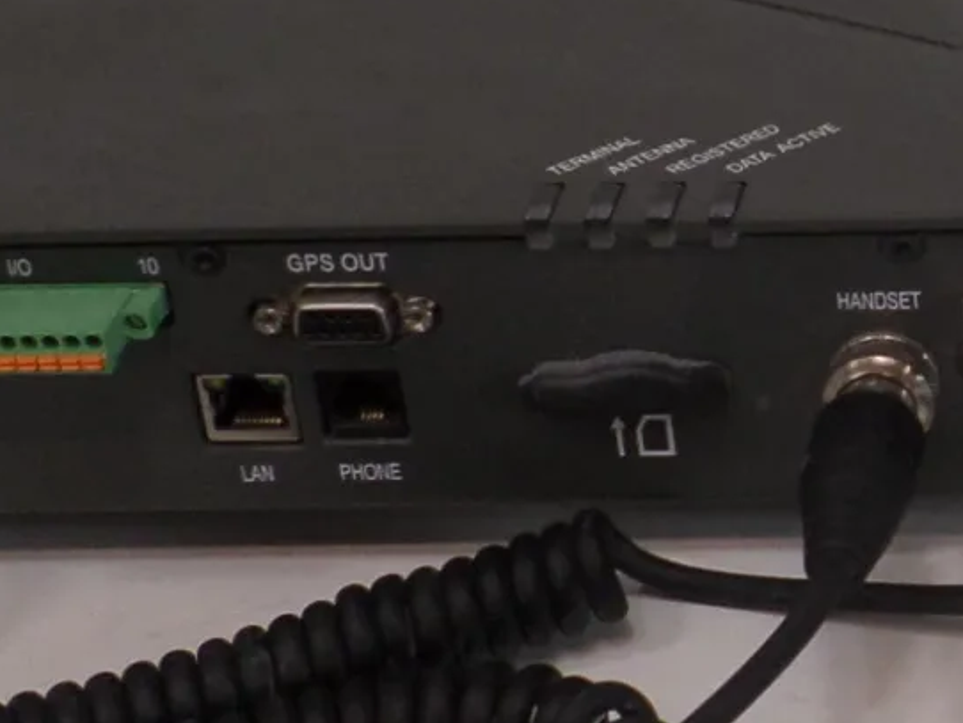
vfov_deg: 12.5
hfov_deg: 15.3
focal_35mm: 118
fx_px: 3284
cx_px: 1476
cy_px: 188
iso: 80
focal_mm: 4.5
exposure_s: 1/90
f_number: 2.5
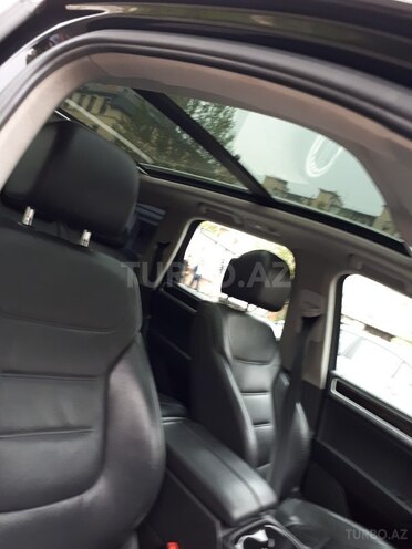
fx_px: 428
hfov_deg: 51.4
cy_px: 274
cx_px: 206
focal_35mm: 27
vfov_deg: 65.3
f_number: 1.9
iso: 160
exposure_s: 1/17
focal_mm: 3.6
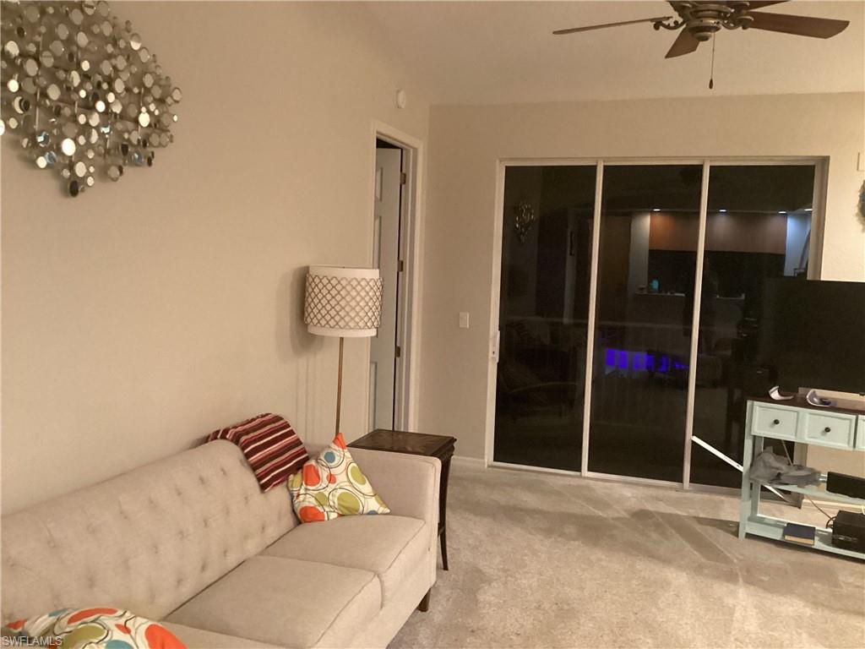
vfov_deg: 45.4
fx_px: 775
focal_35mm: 31
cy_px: 324
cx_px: 432
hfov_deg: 58.4
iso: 640
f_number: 2.4
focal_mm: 3.3
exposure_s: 1/30
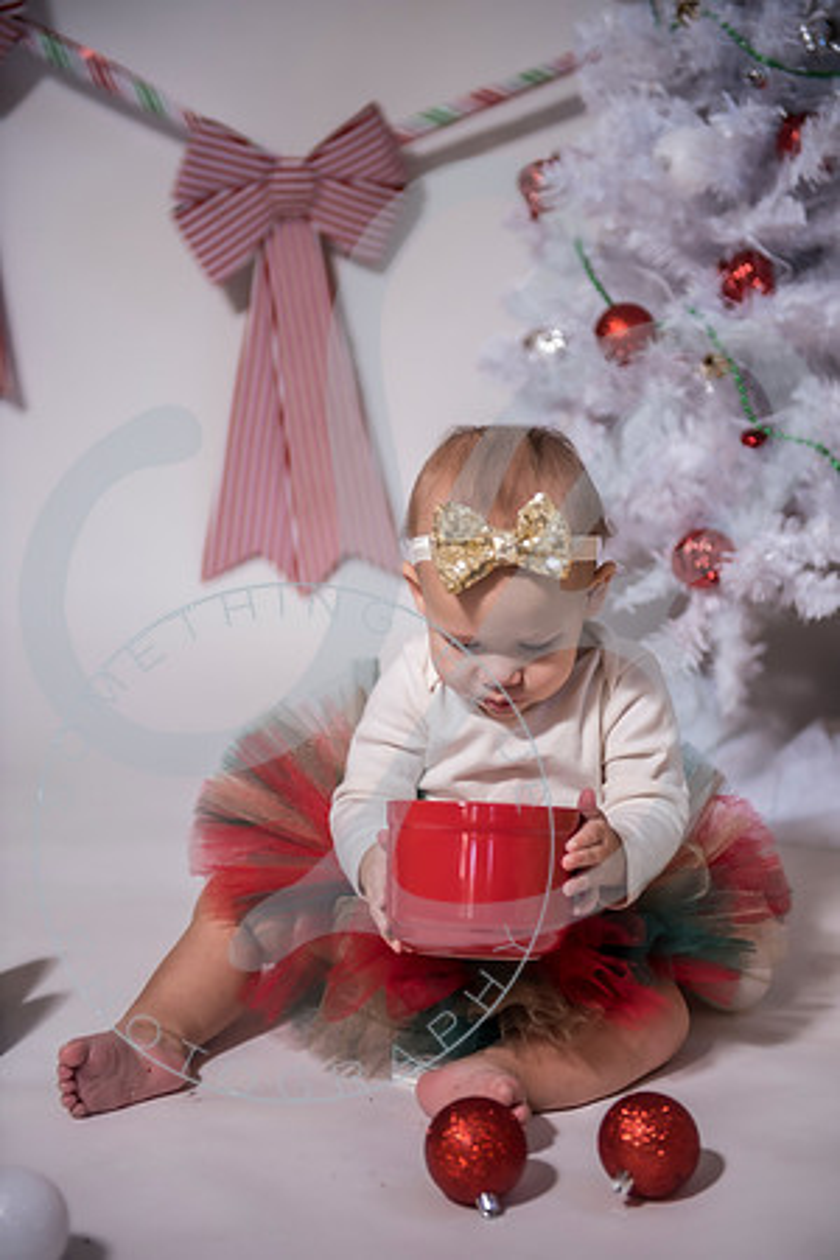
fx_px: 2170
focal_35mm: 62
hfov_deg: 21.9
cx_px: 420
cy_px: 630
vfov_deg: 32.4
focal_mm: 62
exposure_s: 1/125
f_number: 2.8
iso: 100
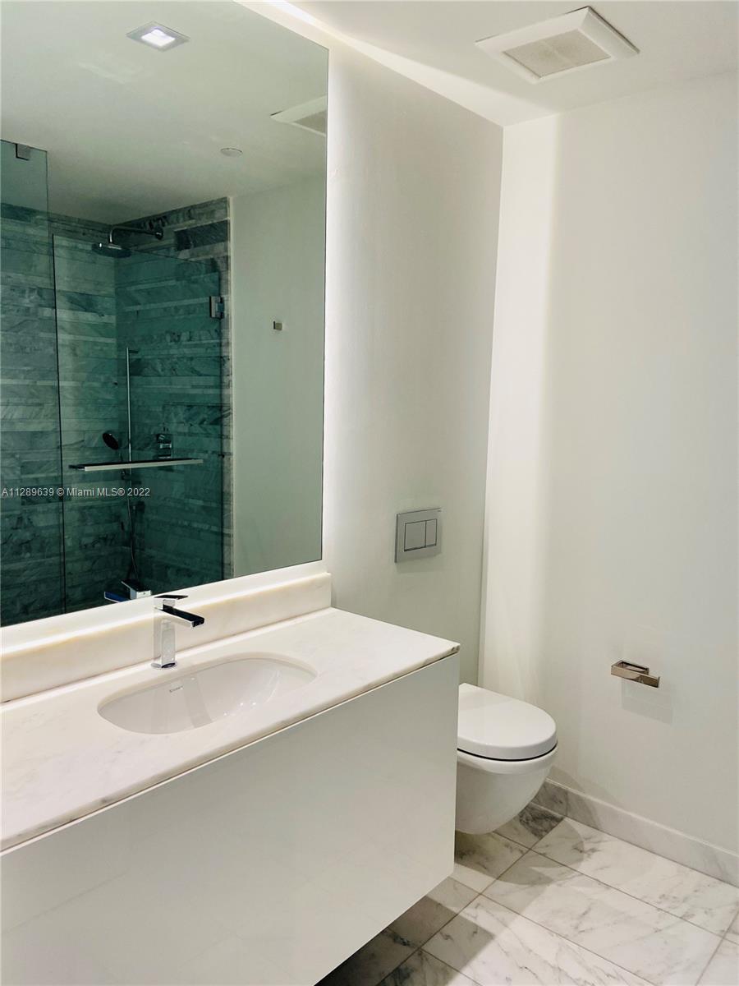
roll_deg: -1.6
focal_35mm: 26
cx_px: 370
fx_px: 740
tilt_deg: -7.1
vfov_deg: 67.3
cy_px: 493
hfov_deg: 53.1
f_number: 1.8
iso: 80
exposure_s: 1/120
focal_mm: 4.25
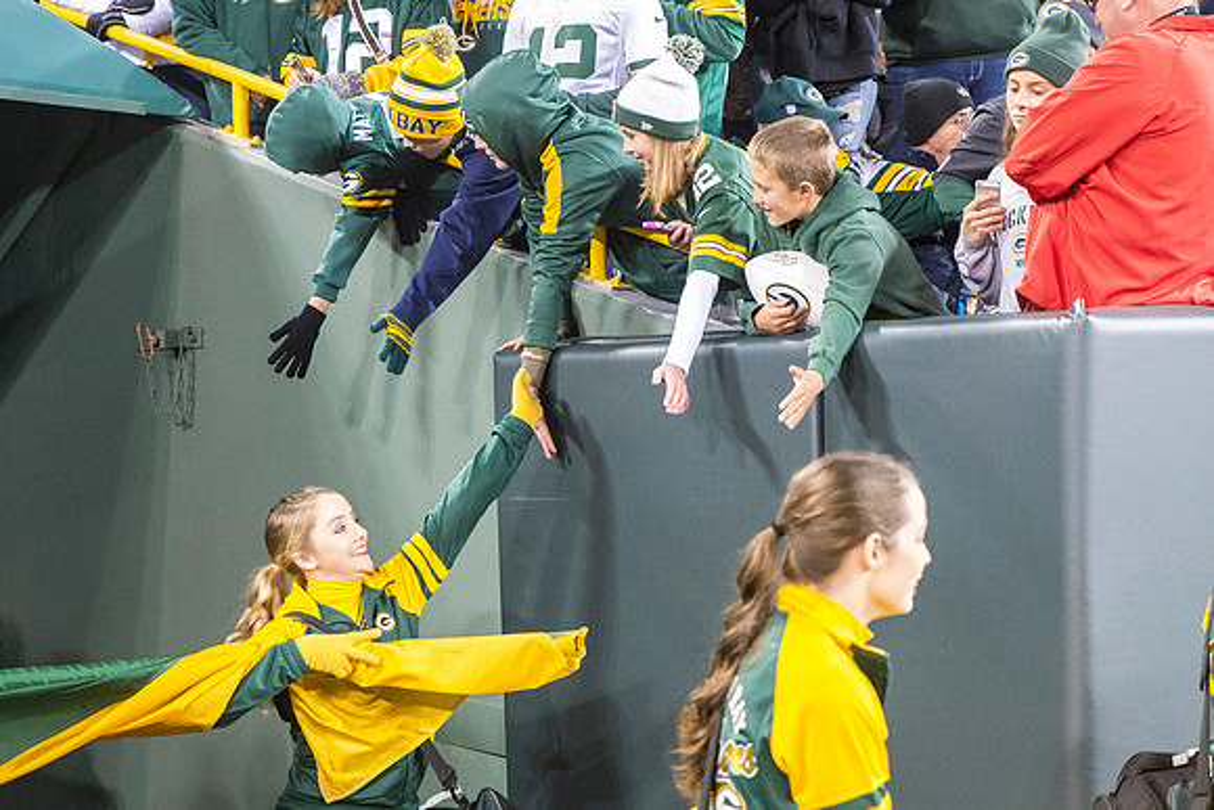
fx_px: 2933
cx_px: 688
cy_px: 383
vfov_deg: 15.7
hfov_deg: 23.4
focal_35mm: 87
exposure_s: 1/250
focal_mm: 65
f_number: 5
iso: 5000
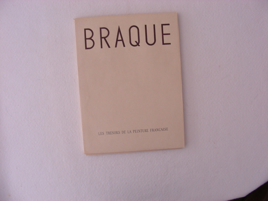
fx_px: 294
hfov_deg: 49.0
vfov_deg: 37.7
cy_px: 100
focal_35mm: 38
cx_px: 134
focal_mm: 6.3
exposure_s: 1/29.8
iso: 93
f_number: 3.5
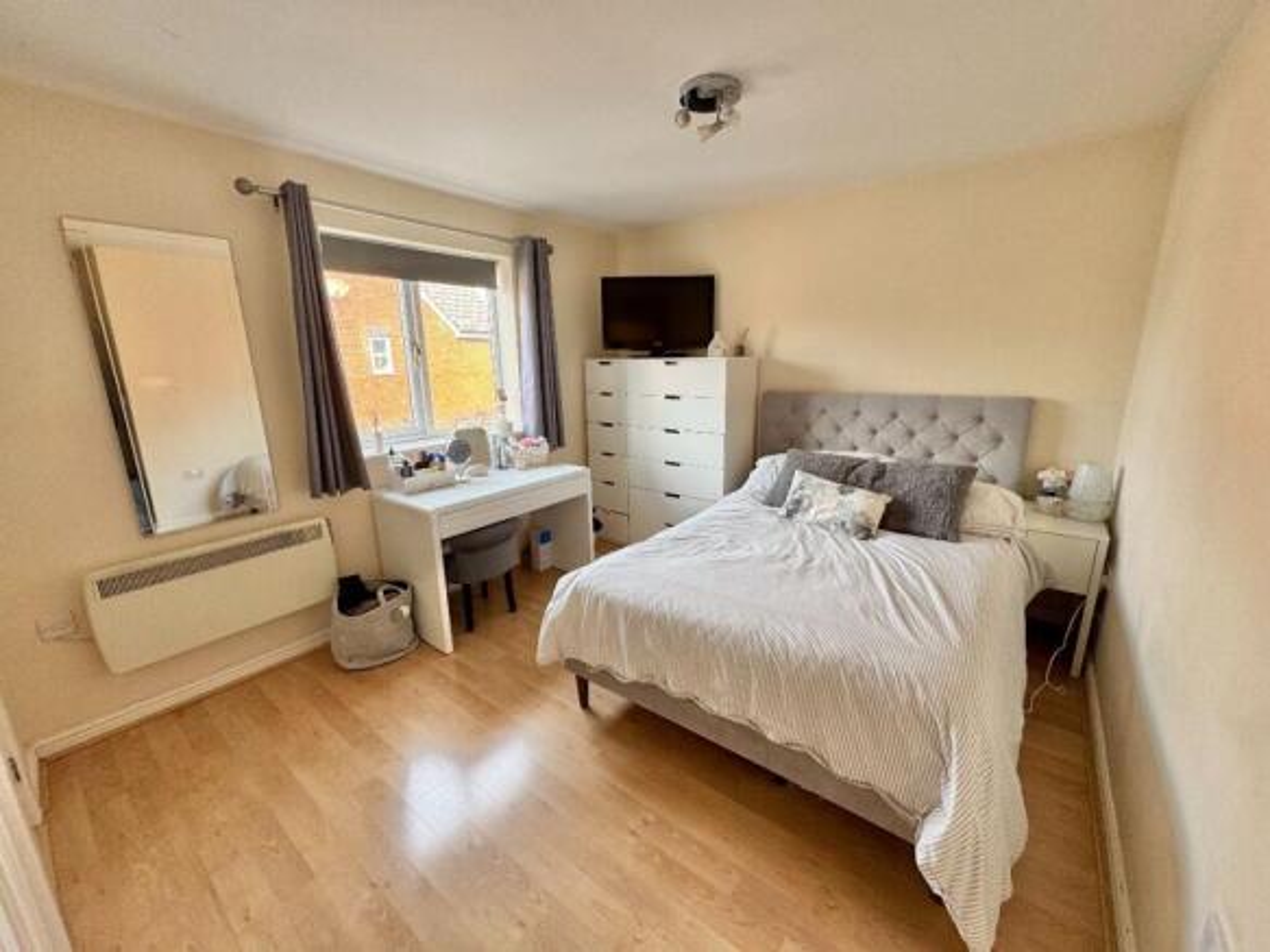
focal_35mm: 14
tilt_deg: -11.5
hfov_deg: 102.1
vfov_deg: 85.7
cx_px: 635
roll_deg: +1.2
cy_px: 476
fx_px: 514
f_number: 2.2
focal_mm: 2.22
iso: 80
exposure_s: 1/99
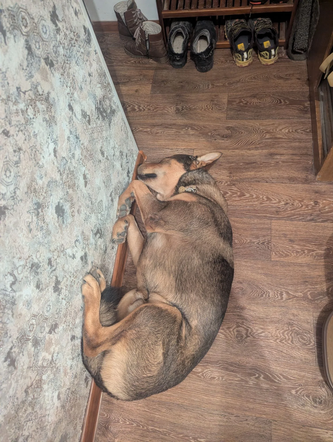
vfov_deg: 71.5
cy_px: 221
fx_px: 307
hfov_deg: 56.9
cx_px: 166
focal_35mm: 24
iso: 1904
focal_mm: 6.81
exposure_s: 1/50
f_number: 1.85
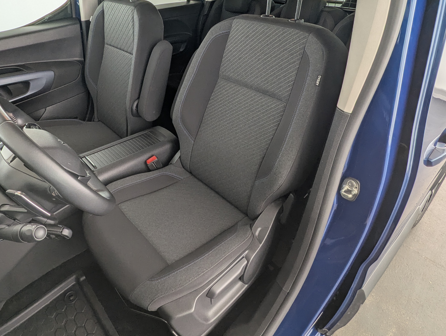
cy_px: 139
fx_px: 284
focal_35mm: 22
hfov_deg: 75.9
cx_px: 192
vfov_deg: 60.8
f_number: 2.2
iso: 35
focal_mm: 2.35
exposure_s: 1/48.1
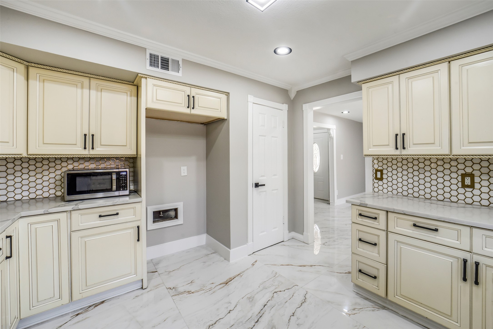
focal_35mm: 14
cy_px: 164
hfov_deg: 104.2
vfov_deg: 81.3
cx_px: 246
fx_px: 192
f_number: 11
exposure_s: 1/80
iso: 500
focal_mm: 14
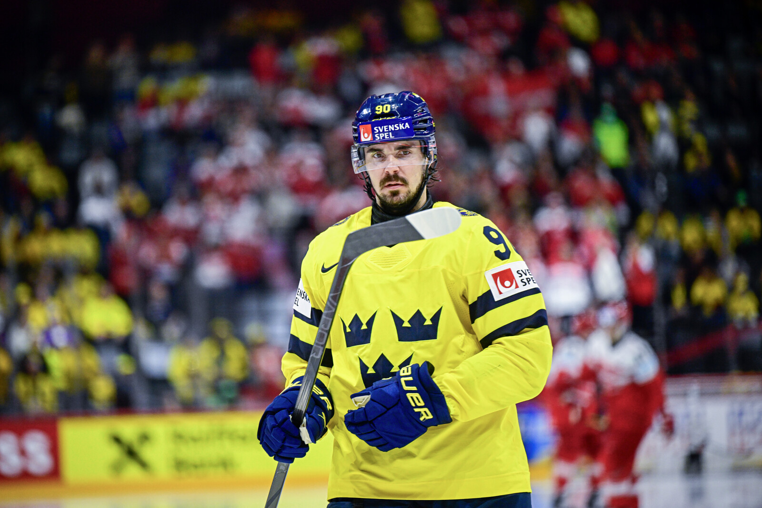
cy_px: 254
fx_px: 4233
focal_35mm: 200
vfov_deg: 6.9
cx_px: 381
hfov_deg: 10.3
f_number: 2.8
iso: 1250
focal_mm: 200
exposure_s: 1/1250
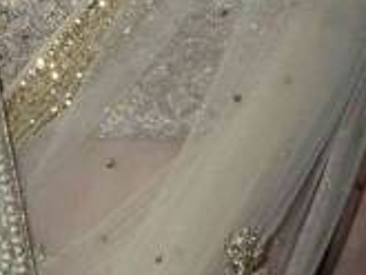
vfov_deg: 5.0
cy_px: 599
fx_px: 3107
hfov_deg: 6.7
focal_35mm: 294
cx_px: -69
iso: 800
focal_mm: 21
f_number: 10
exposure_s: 1/160
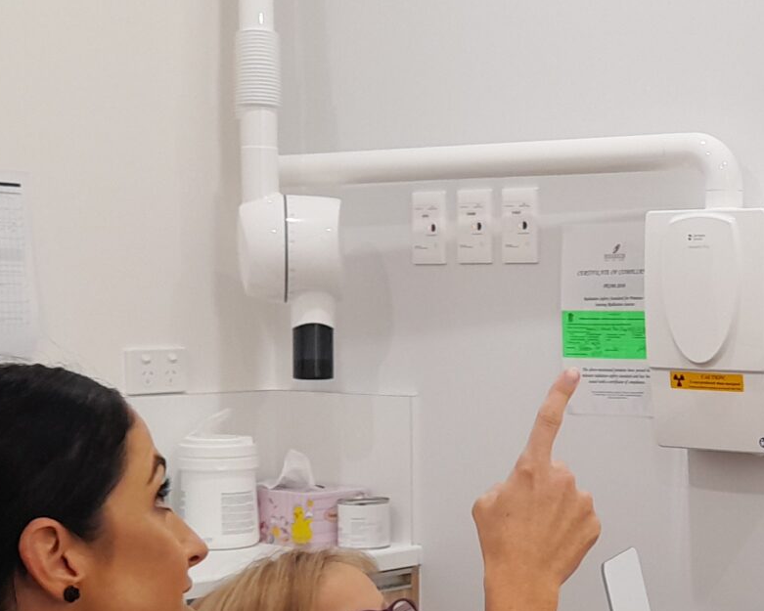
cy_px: 429
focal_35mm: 80
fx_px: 1809
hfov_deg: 23.0
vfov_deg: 19.1
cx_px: 737
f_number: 2
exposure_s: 1/50
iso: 80
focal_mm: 4.6
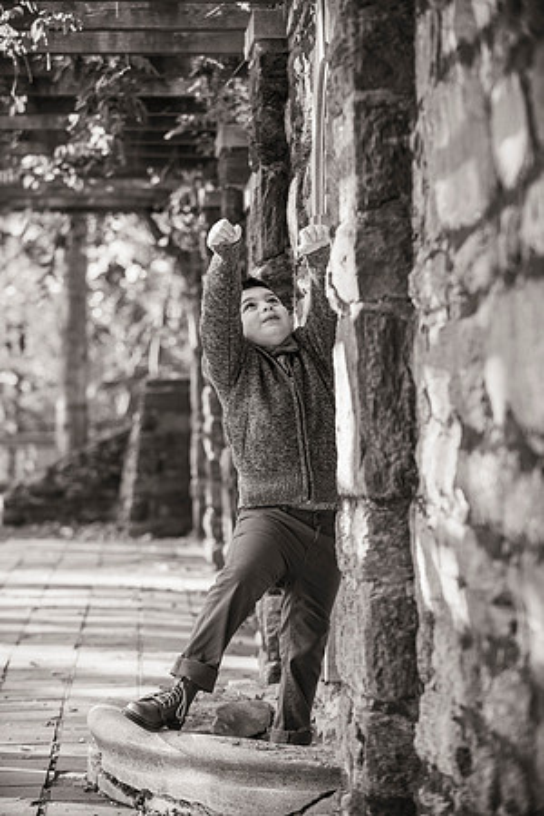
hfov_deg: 14.4
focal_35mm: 95
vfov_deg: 21.5
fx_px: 2153
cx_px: 272
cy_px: 408
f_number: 3.5
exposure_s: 1/200
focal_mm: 95
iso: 320
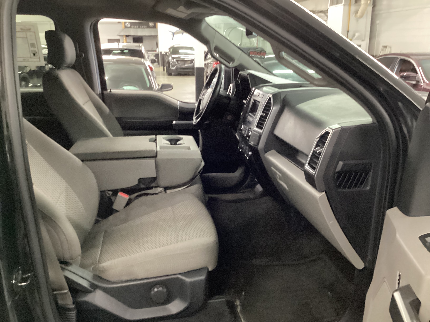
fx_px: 385
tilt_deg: -17.8
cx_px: 215
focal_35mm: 31
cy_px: 161
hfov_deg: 58.4
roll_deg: +0.3
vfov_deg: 45.4
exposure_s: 1/25
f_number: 2.4
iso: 640
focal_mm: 3.3
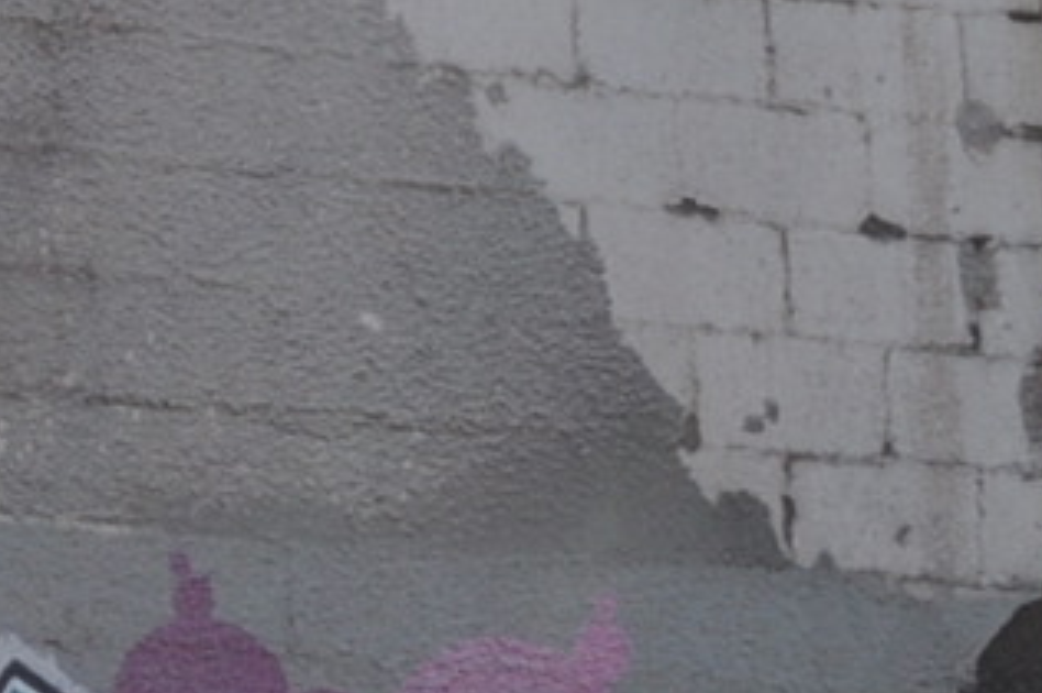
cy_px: 785
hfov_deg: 6.9
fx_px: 8240
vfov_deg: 4.8
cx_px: -1388
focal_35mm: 285
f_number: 8
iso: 200
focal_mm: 28
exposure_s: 1/250
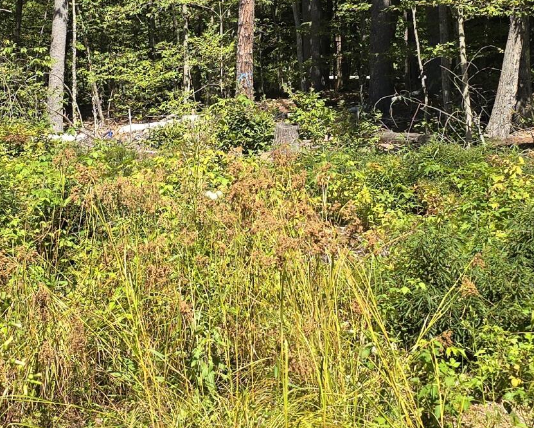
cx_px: 263
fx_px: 1280
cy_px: 35
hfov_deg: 23.6
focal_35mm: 81
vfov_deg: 18.6
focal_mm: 6.3
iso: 12
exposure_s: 1/421
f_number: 1.7
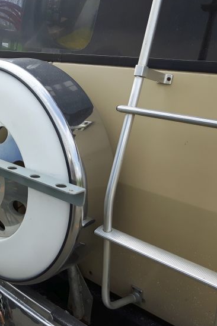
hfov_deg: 26.5
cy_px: 162
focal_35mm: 47
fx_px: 425
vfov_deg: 41.9
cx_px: -20
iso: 40
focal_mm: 3.7
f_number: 1.9
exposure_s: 1/550
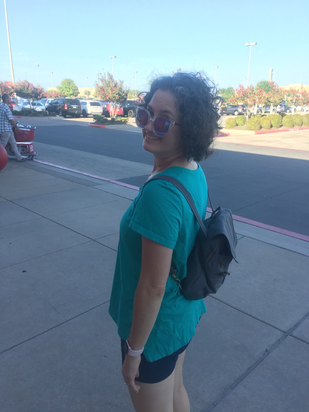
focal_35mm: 29
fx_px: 345
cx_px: 154
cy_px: 206
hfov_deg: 48.2
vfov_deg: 61.7
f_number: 2.2
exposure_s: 1/283
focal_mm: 4.15
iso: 25
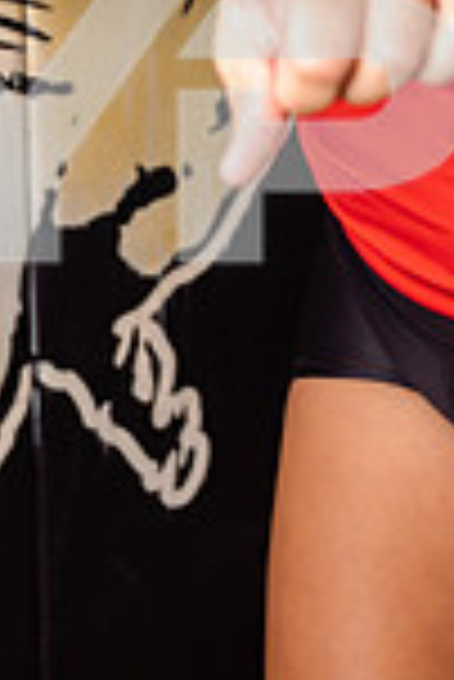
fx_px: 2246
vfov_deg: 16.3
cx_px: 135
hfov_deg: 11.5
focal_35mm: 119
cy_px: -189
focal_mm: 40
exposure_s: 1/200
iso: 125
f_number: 4.5
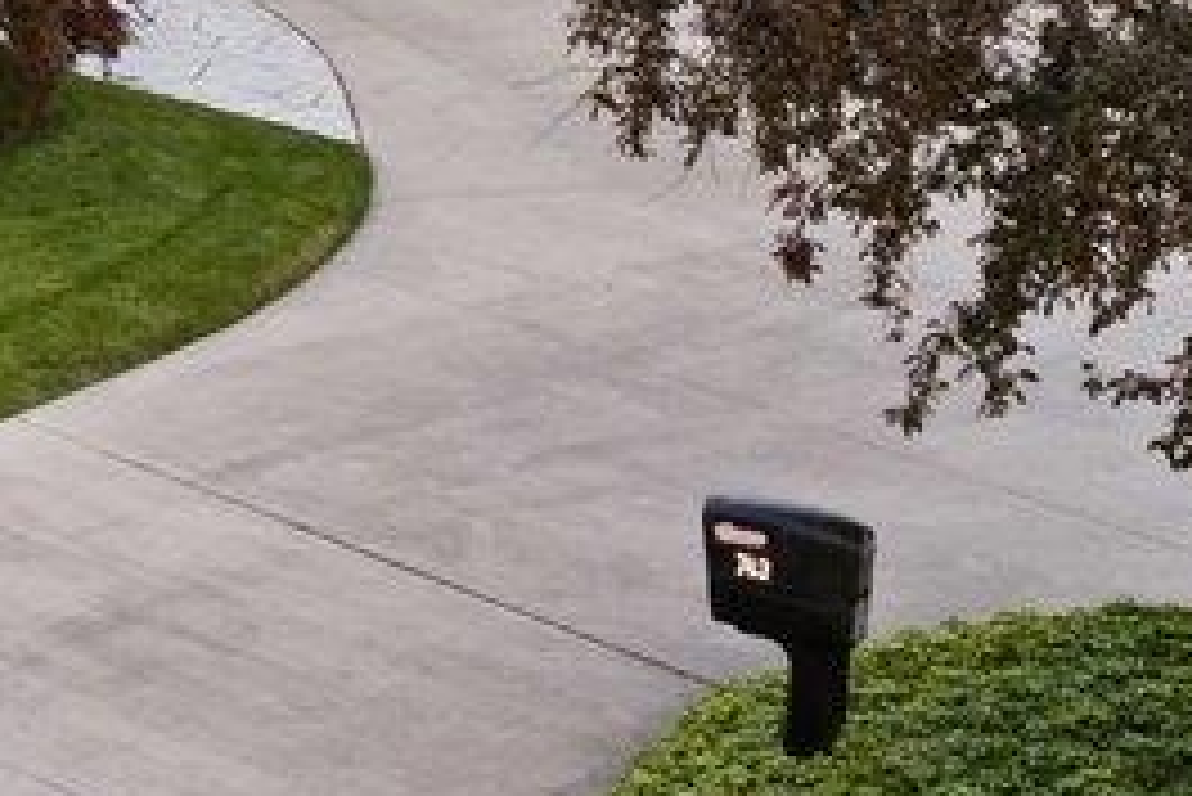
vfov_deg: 7.8
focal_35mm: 170
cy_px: -657
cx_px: -1763
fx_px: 5632
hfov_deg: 10.3
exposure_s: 1/125
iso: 100
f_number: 2.8
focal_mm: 8.38
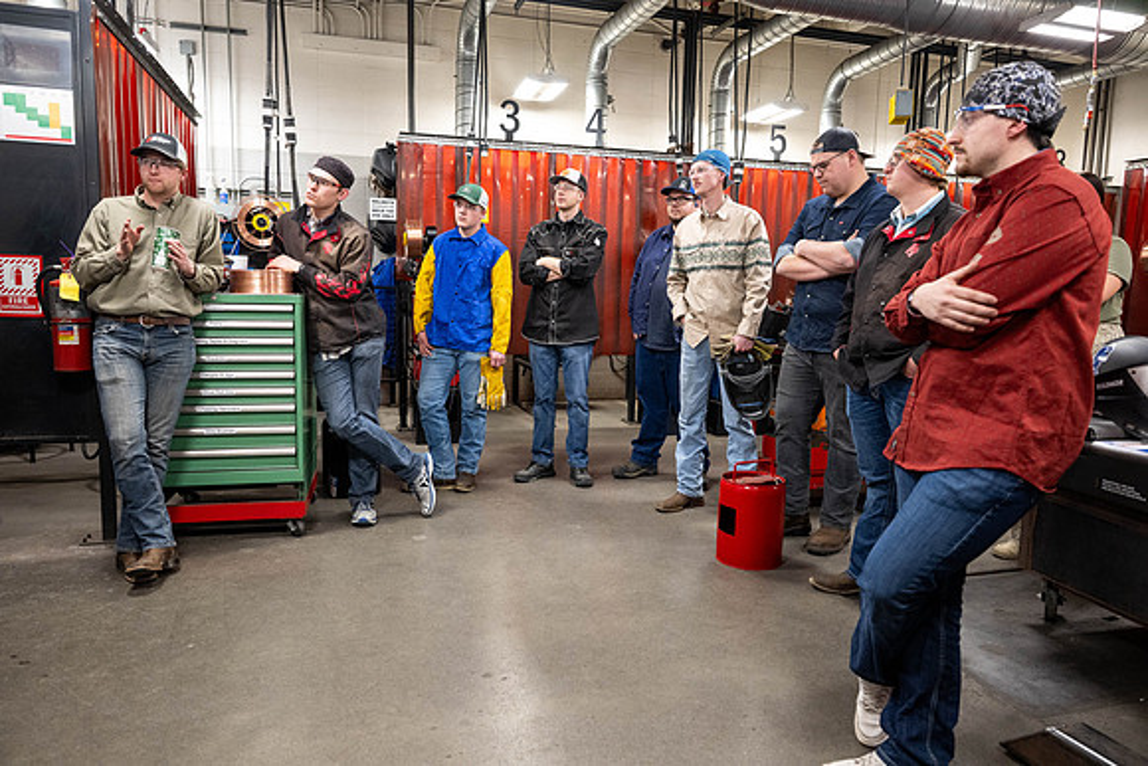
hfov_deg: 73.7
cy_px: 383
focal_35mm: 24
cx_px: 574
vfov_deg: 53.2
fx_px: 765
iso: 1600
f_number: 3.2
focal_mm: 24
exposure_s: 1/250
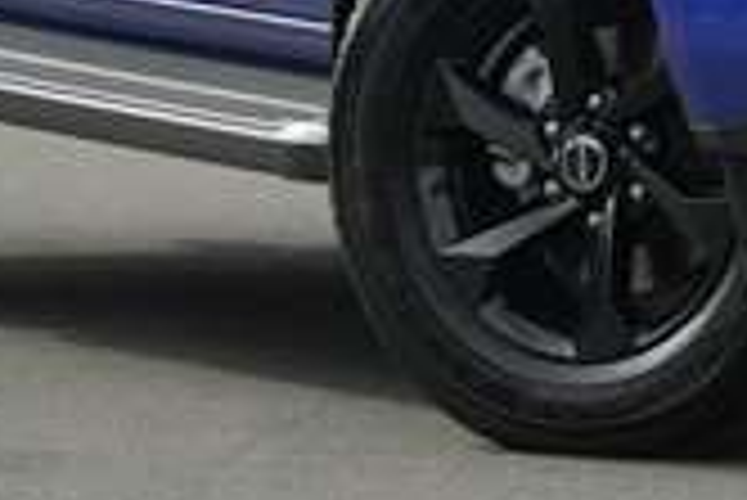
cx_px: 742
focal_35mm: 504
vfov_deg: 2.7
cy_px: -302
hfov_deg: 4.1
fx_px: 10463
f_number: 7.1
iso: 800
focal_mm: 93
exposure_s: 1/800
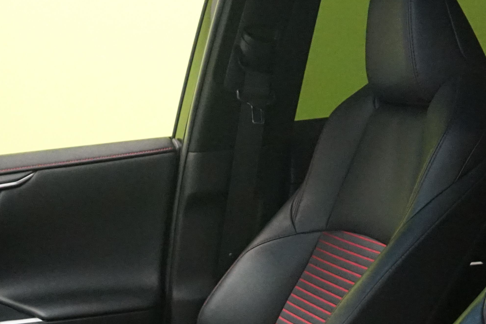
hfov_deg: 23.9
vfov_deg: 15.4
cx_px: 300
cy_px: 403
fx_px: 1148
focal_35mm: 85
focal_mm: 28
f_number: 3.5
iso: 6400
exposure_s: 1/80
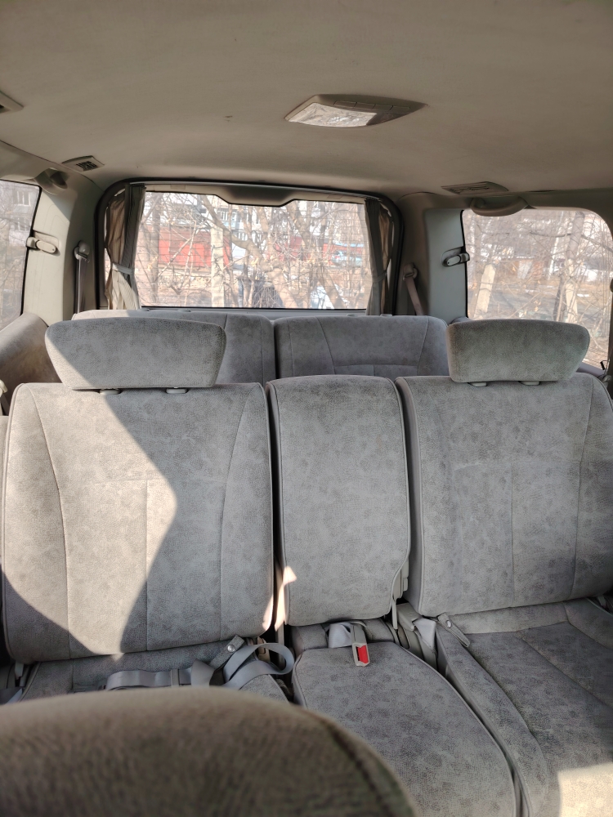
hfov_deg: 56.8
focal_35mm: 24
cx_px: 306
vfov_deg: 71.6
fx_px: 567
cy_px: 408
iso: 185
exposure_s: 1/100
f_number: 1.75
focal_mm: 5.25
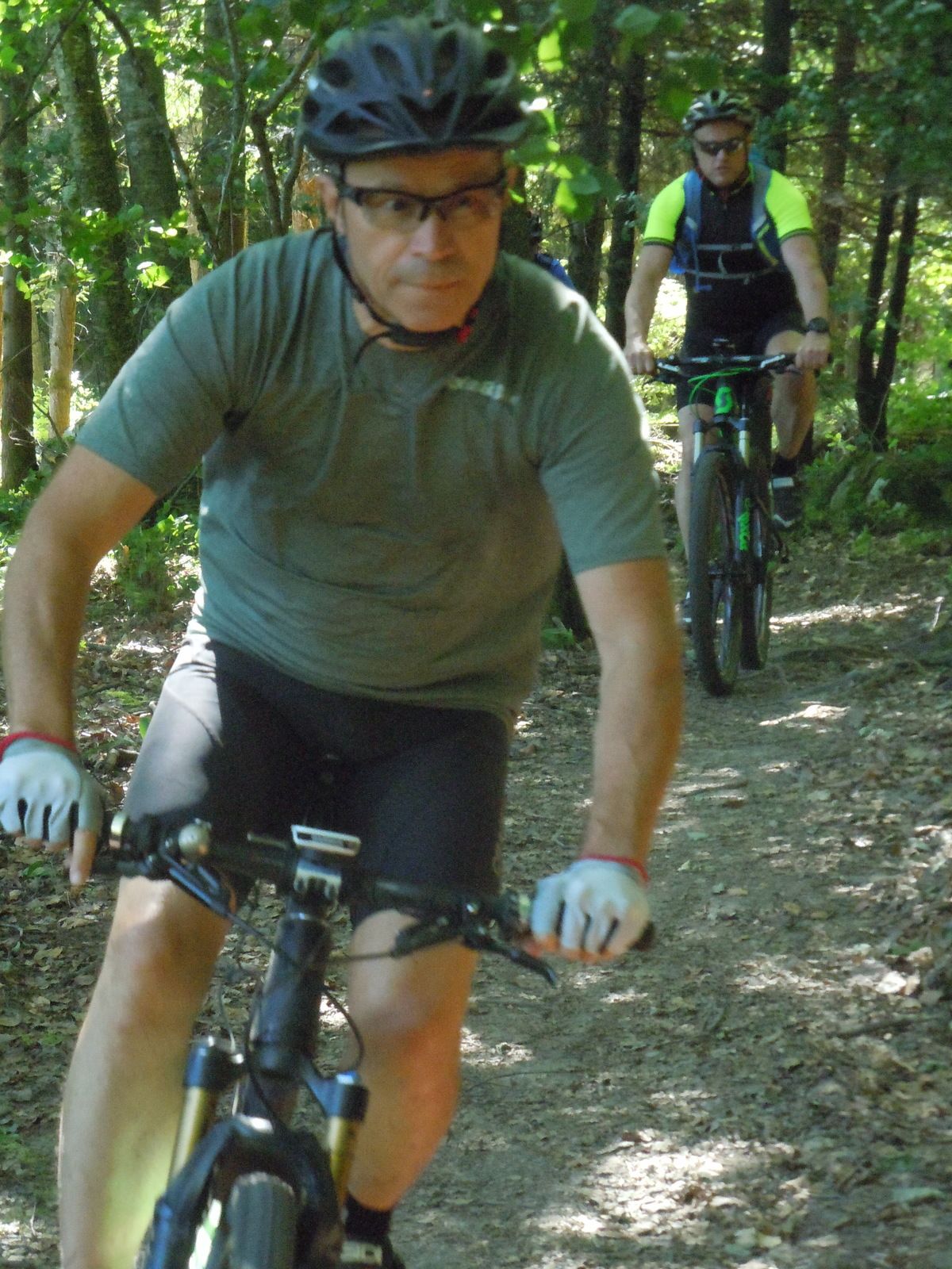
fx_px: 4877
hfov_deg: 11.1
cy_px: 634
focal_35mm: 133
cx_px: 476
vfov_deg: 14.8
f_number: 4.6
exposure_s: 1/125
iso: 1600
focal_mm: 24
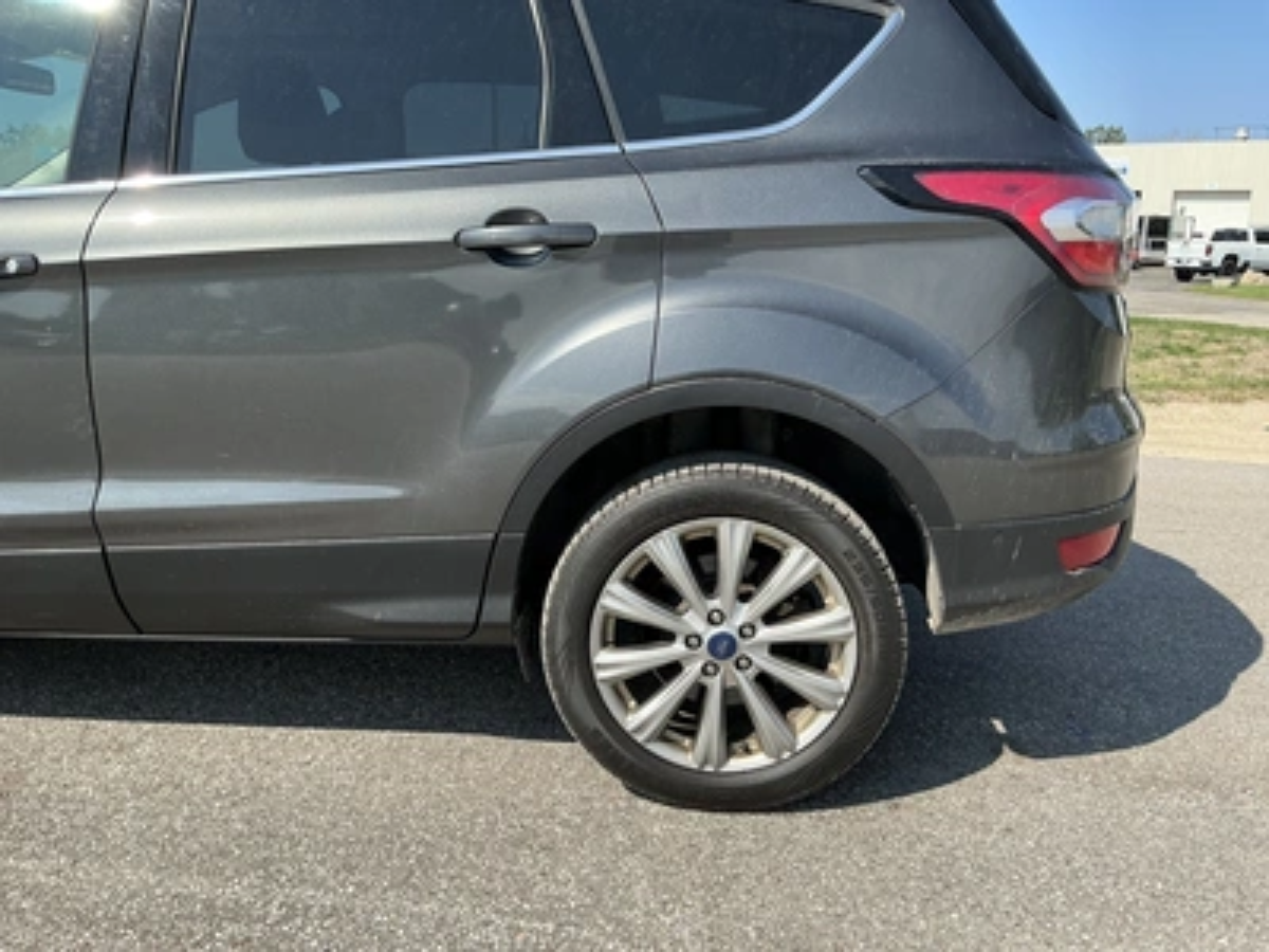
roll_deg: -0.1
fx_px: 1026
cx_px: 634
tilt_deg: -11.3
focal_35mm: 28
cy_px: 476
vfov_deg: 49.7
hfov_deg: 63.4
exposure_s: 1/978
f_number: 1.8
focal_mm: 3
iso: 25
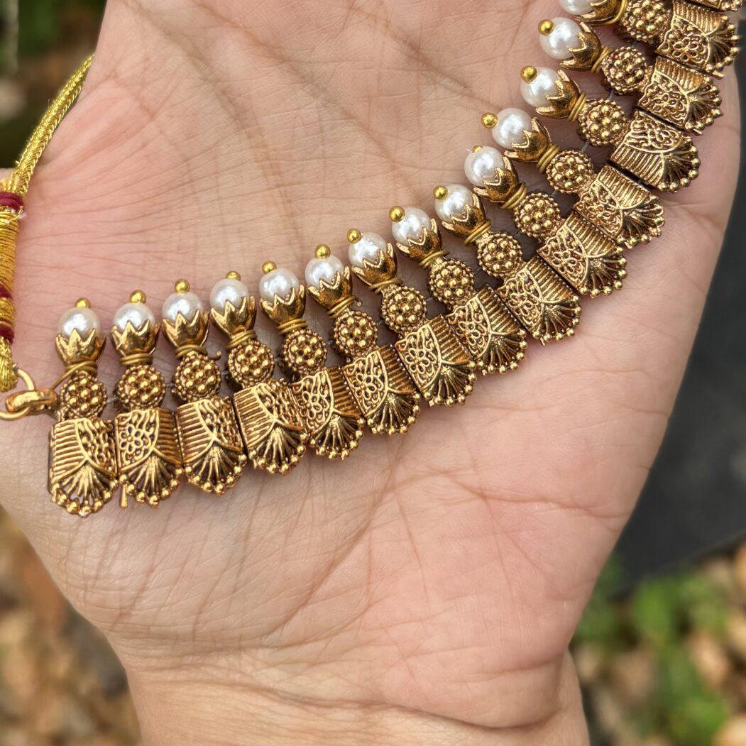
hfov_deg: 30.5
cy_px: 116
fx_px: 1365
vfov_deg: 29.6
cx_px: 295
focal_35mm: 56
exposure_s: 1/571
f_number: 1.6
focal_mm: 5.96
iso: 50
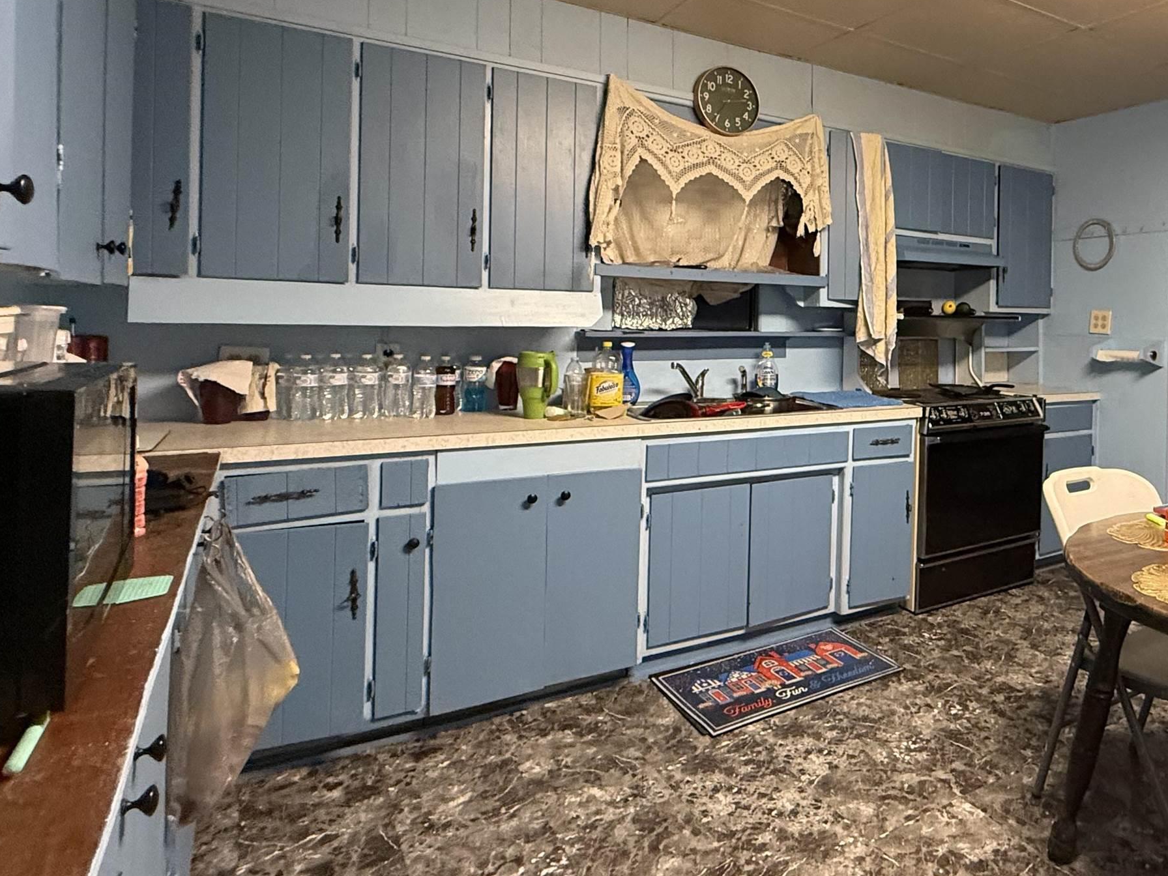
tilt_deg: -0.2
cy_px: 325
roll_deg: -0.8
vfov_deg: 56.1
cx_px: 899
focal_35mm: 24
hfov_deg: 66.3
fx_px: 810
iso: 500
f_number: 2.2
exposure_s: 1/60
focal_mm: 2.22
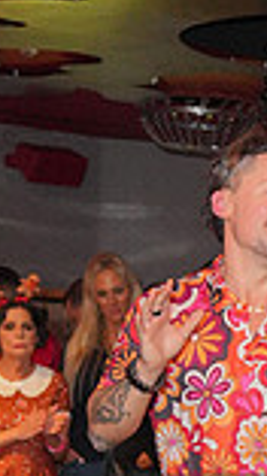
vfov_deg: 12.9
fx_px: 2057
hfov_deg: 7.2
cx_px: 514
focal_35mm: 163
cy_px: 576
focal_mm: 42
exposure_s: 1/200
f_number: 4
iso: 4000
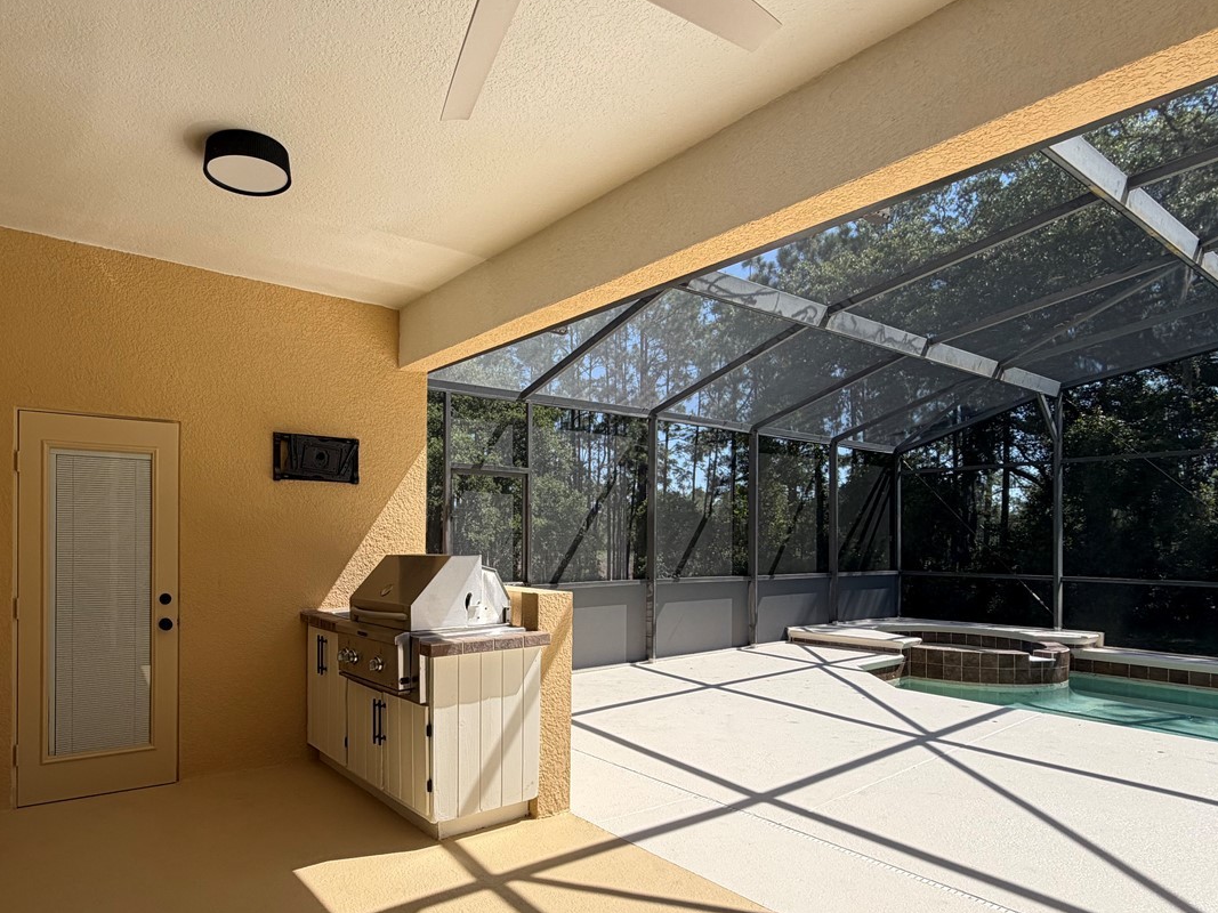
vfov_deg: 63.0
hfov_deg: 78.0
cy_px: 541
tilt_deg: -0.5
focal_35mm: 21
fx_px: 739
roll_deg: -0.1
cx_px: 484
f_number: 2.2
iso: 25
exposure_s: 1/770
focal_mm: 2.22
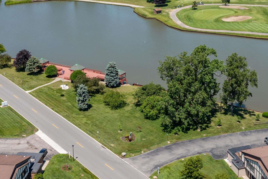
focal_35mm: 60
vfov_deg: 22.3
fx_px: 446
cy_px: 39
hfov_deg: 33.3
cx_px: 165
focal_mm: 10.26
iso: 100
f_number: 5.6
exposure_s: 1/500
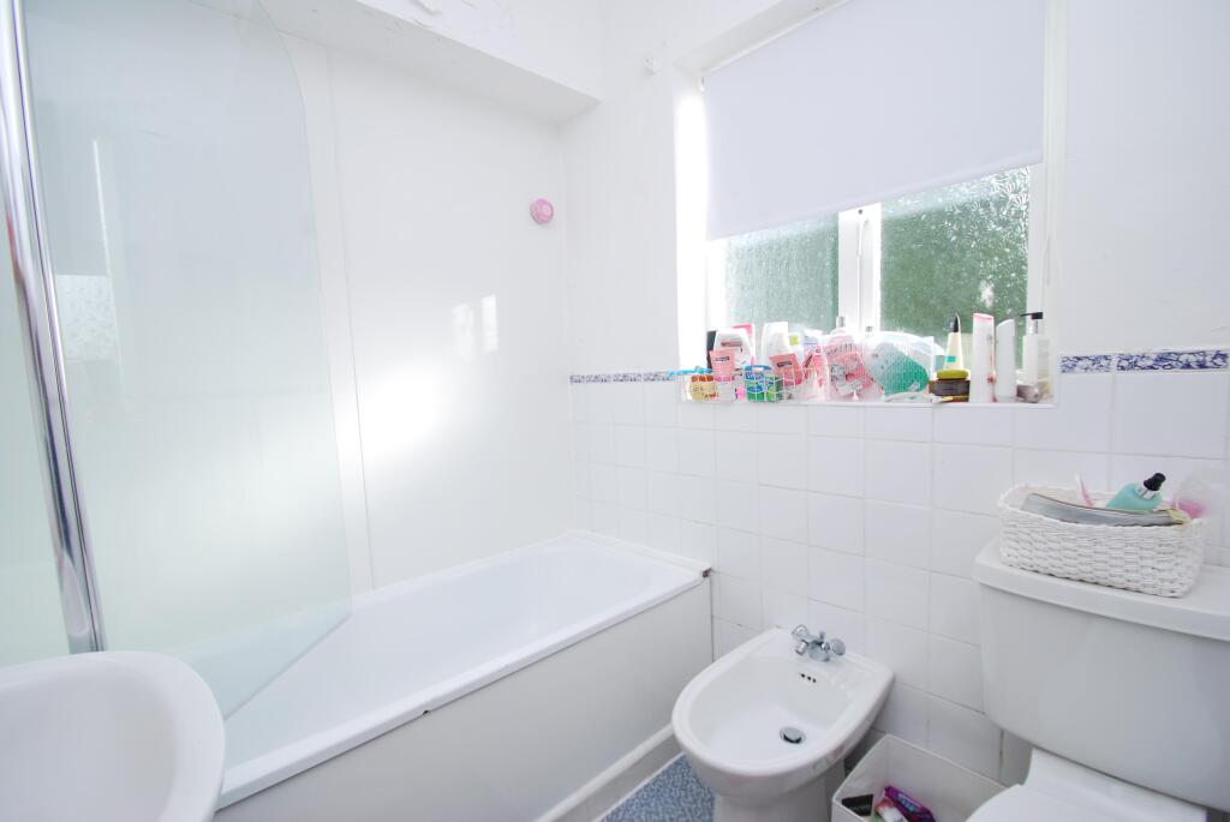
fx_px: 513
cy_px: 411
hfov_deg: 100.3
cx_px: 615
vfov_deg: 77.5
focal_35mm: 15
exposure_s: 1/100
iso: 200
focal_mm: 10
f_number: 5
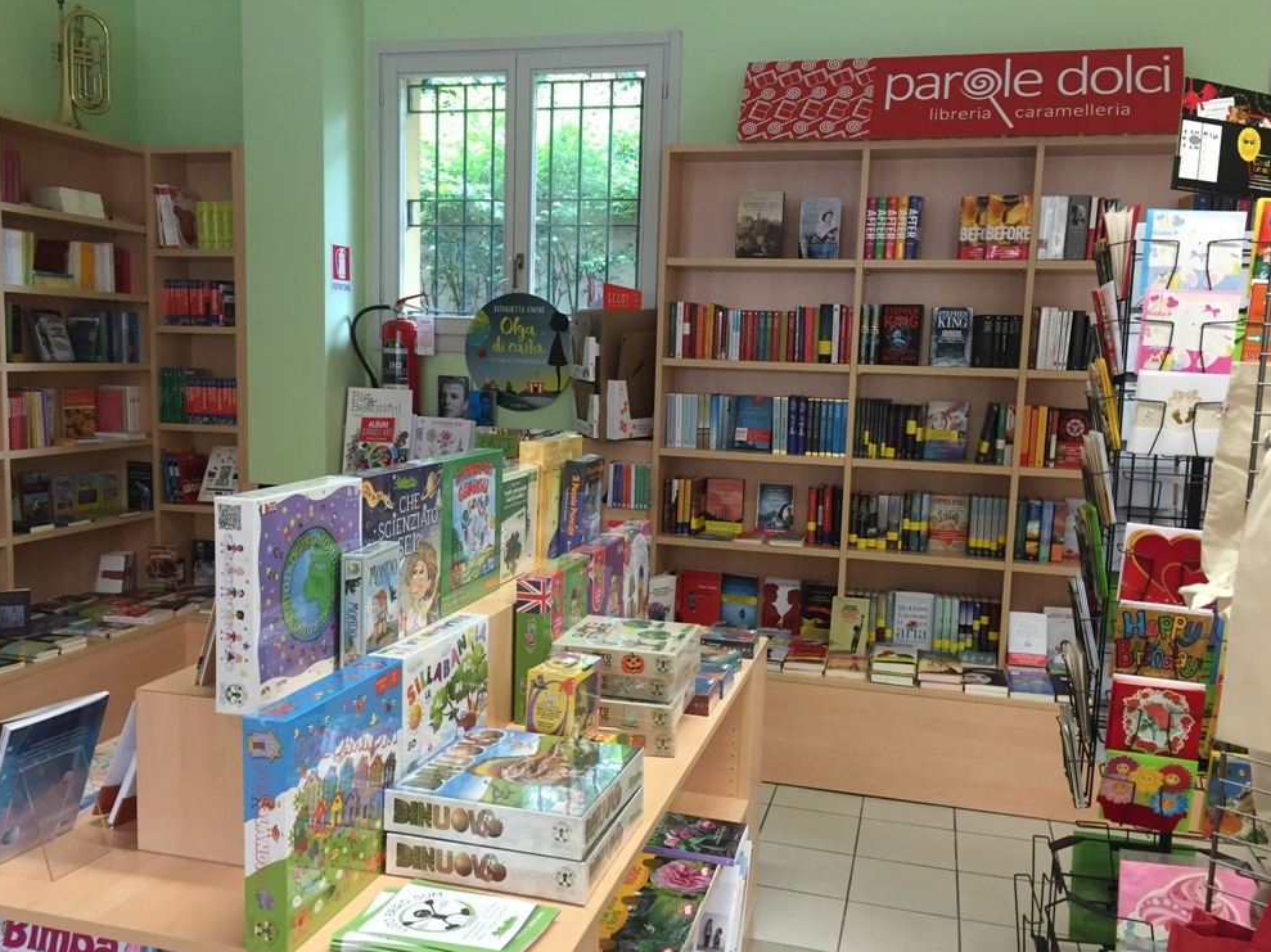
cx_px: 643
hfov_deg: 60.0
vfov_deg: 46.8
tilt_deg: -6.1
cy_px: 489
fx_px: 1101
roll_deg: -2.9
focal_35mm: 30
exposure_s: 1/33
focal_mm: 4.15
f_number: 2.2
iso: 125
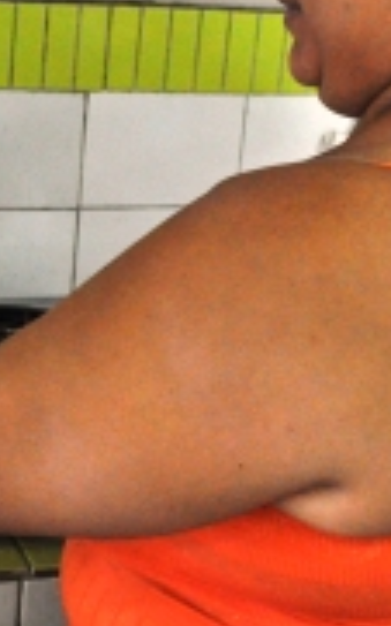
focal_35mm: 80
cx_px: 7
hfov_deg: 16.0
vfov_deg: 25.6
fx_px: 1370
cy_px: 197
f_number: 3.8
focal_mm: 21
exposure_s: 1/80
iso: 3200
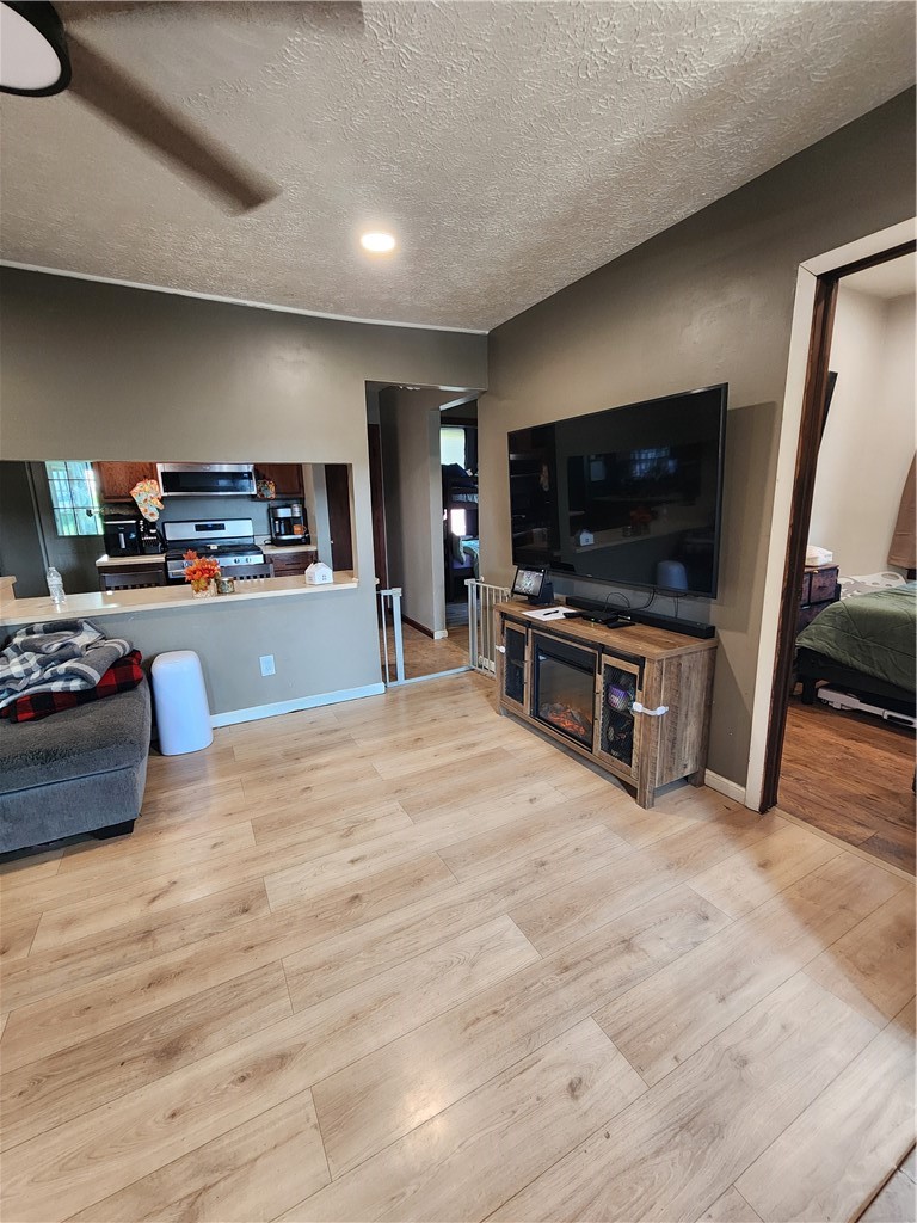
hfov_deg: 89.9
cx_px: 458
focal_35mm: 13
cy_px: 612
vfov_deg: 106.2
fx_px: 459
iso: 400
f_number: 2.2
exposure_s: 1/60
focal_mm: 2.2
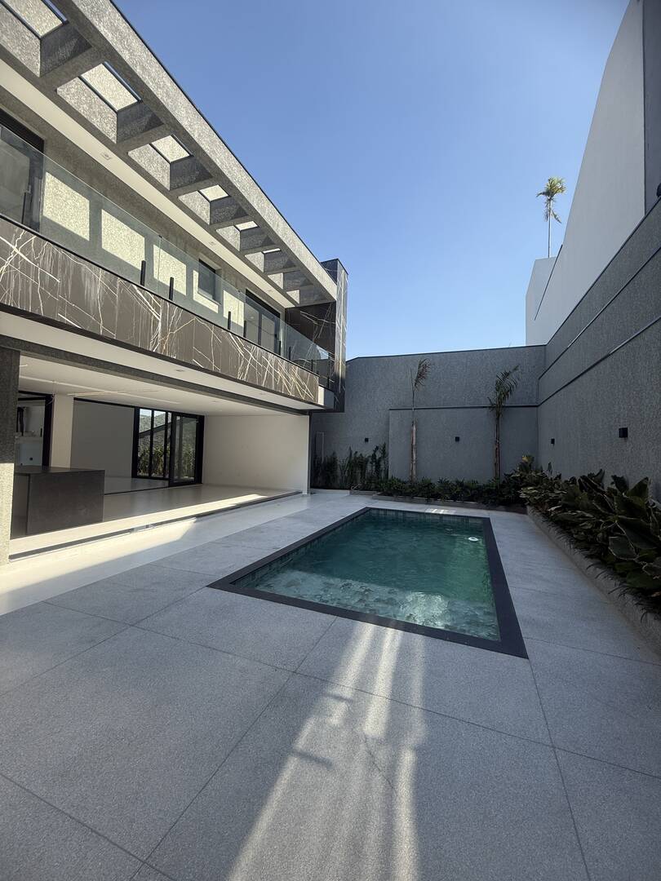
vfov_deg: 102.1
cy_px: 440
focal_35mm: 14
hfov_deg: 85.7
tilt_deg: +3.6
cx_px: 330
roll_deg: -1.1
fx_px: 356
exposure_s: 1/701
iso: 50
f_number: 2.2
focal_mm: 2.22
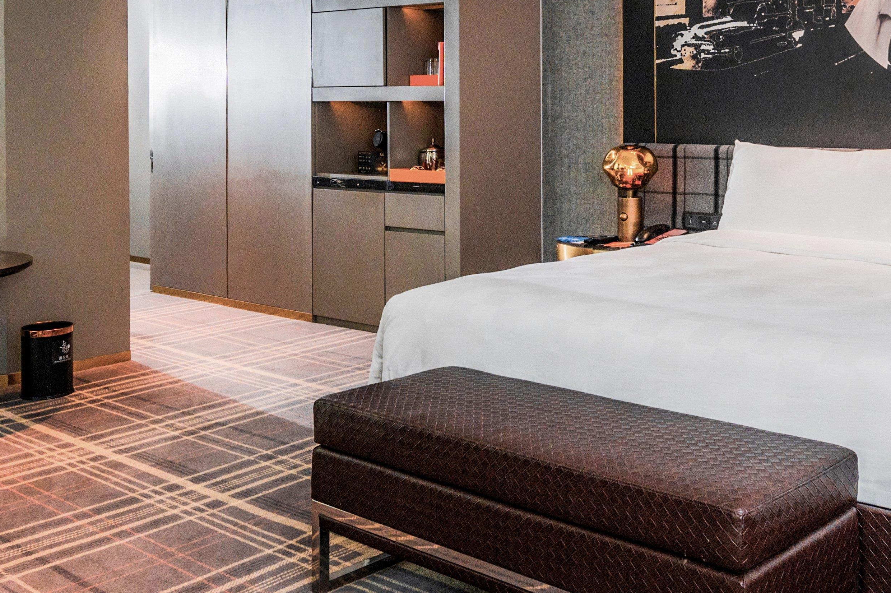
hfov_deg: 48.6
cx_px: 605
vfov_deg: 33.7
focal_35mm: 39
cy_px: 169
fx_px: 965
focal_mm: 16
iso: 200
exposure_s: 1/50
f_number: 9
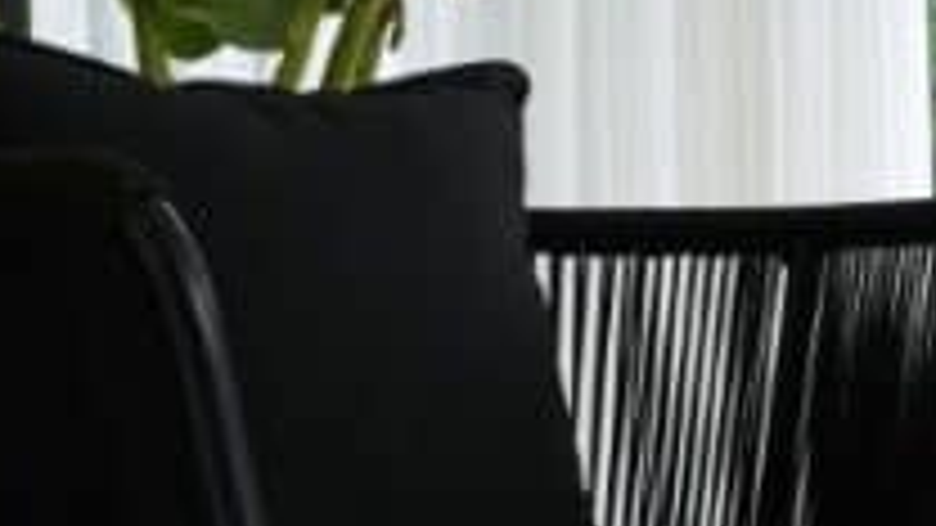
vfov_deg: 9.4
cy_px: 407
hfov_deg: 15.2
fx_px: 3202
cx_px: 1472
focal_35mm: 129
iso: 400
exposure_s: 1/60
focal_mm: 25
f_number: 5.6
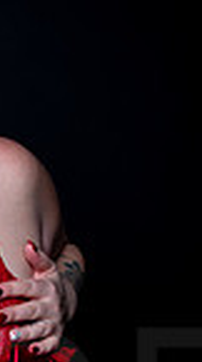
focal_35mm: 114
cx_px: -130
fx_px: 1091
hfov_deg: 10.1
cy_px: 394
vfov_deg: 18.2
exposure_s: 1/160
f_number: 10
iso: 100
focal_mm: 35
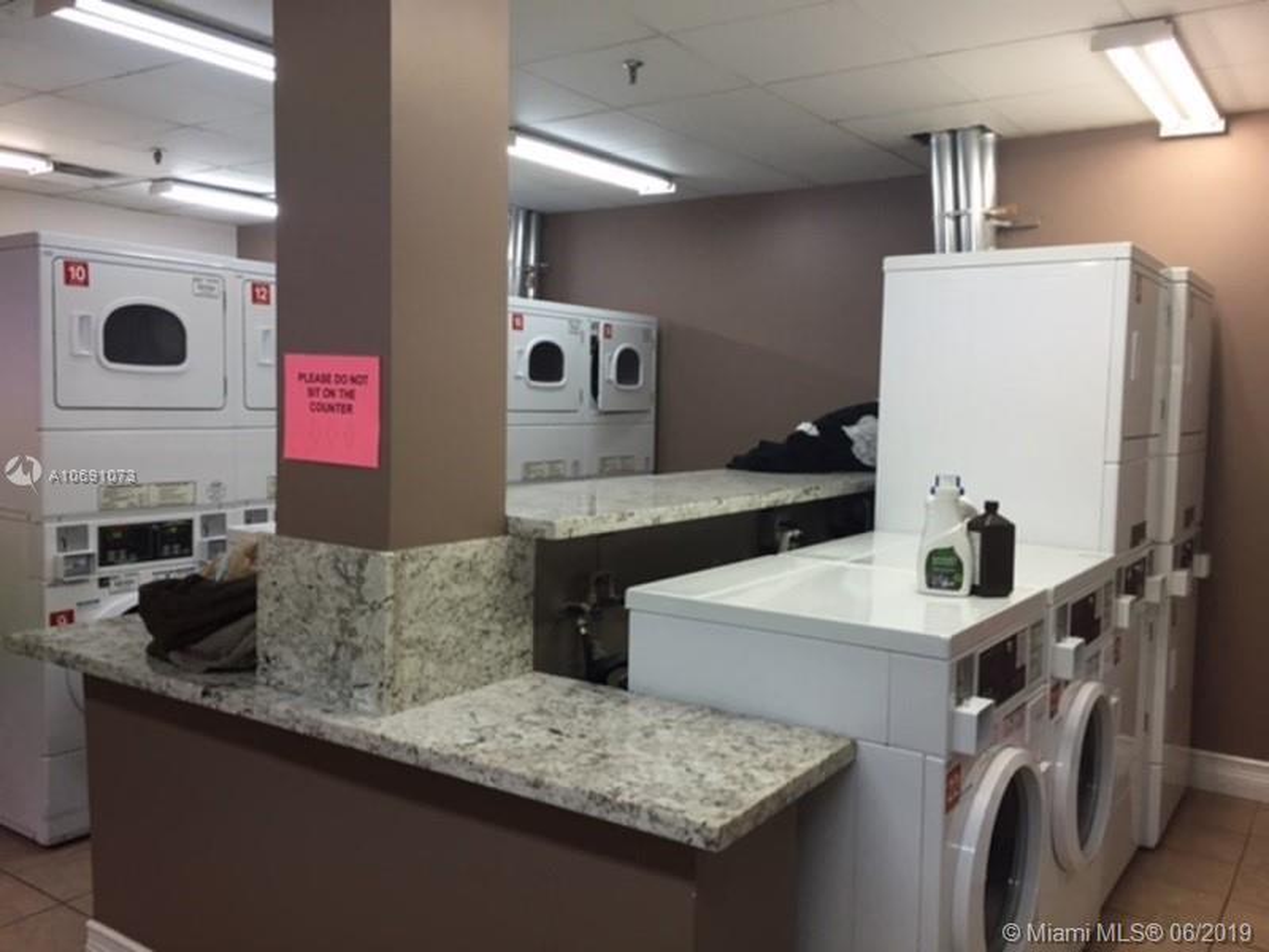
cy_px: 476
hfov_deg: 61.7
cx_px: 634
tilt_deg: -4.0
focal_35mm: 29
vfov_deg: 48.2
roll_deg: -2.0
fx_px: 1063
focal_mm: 4.15
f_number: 2.2
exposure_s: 1/30
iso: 50
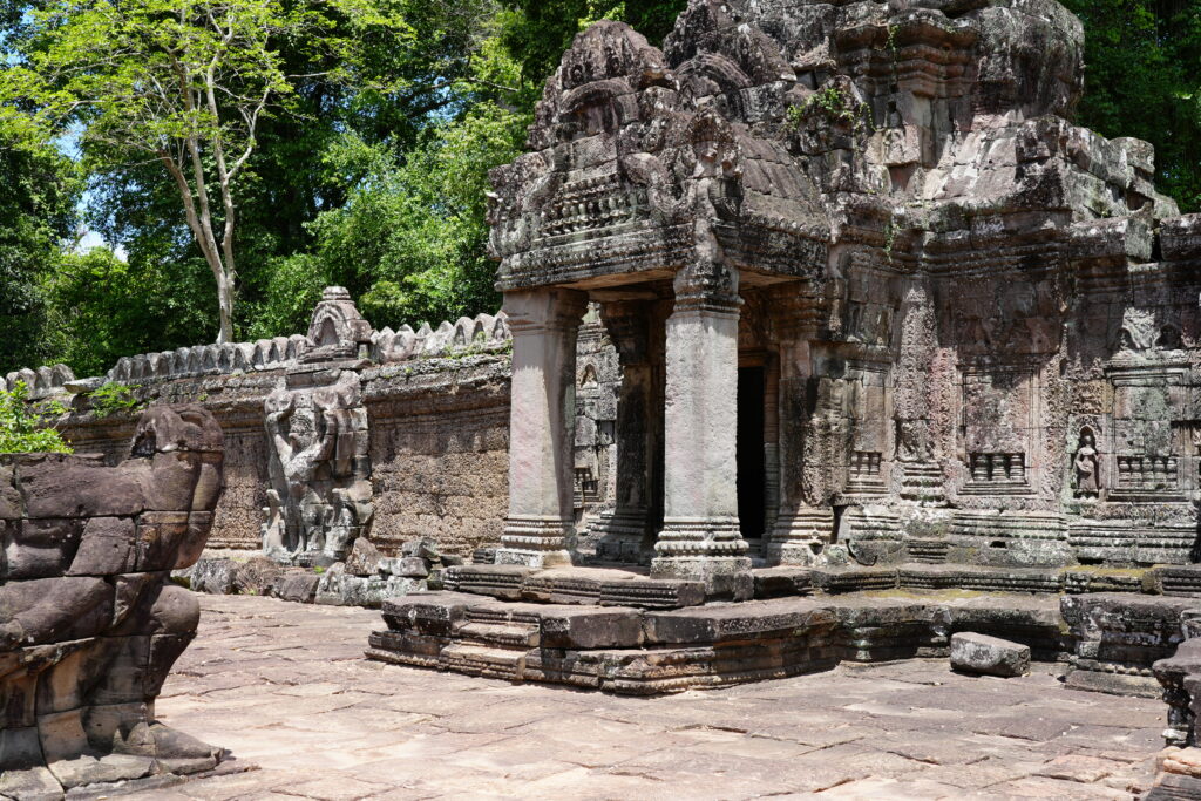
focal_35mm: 41
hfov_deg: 47.4
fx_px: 1368
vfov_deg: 32.6
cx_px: 600
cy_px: 400
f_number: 8
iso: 100
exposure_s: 1/125
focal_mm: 41
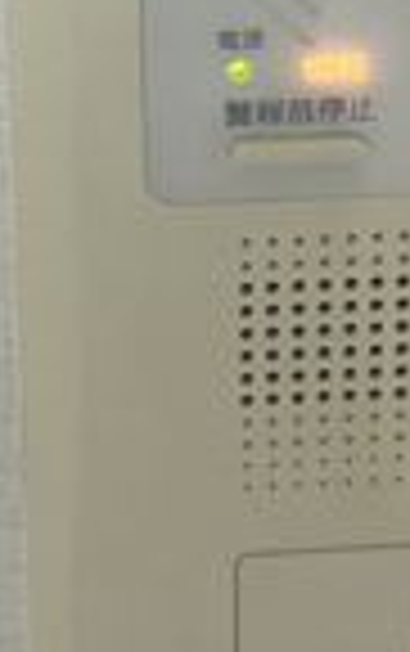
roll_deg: -3.1
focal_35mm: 131
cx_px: 207
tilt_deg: -23.2
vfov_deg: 15.7
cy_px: 13
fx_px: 2335
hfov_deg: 10.0
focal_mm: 3.99
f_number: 1.8
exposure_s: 1/25
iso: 40
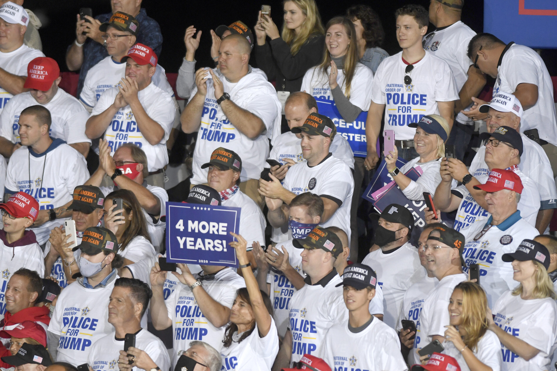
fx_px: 6962
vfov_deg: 3.1
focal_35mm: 450
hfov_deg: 4.6
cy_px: 186
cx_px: 278
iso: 1600
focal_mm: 300
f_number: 2.8
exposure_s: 1/3200
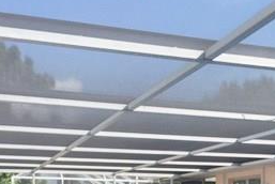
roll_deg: -1.4
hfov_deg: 26.2
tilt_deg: -3.5
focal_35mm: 75
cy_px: 243
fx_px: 574
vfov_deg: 17.1
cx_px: 236
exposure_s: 1/1099
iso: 32
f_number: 2.2
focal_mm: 4.15
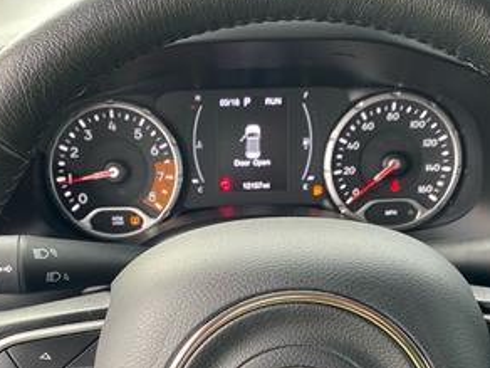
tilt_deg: -36.9
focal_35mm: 57
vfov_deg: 24.7
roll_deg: +0.4
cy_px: 353
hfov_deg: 33.7
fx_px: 807
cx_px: 218
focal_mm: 4.25
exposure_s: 1/71
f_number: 1.8
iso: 125
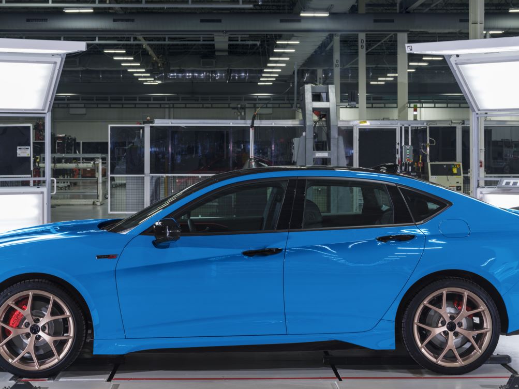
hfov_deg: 29.0
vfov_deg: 21.9
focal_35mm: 67
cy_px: 145
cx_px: 248
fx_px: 1004
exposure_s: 1/8
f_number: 8
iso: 160
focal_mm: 44
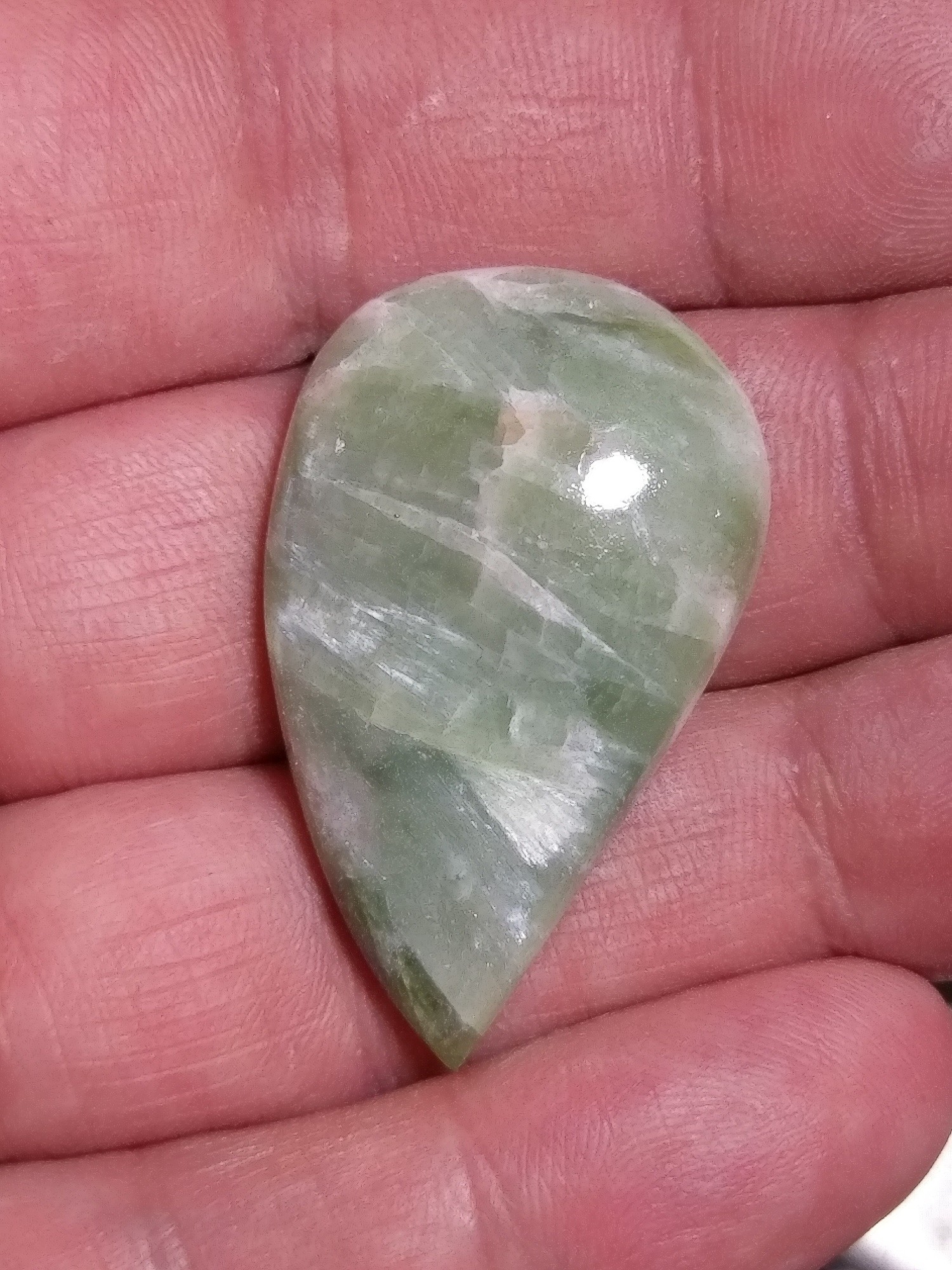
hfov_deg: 53.1
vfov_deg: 67.3
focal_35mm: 26
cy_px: 635
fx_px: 953
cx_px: 476
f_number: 1.8
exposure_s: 1/100
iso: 200
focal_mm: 4.58
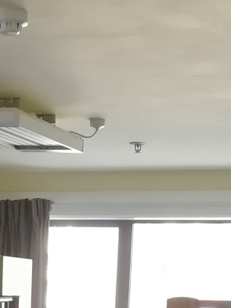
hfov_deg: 13.4
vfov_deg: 15.6
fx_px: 978
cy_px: 533
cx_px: 25
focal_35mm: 110
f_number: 2.2
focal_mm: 3.95
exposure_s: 1/33.3
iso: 160
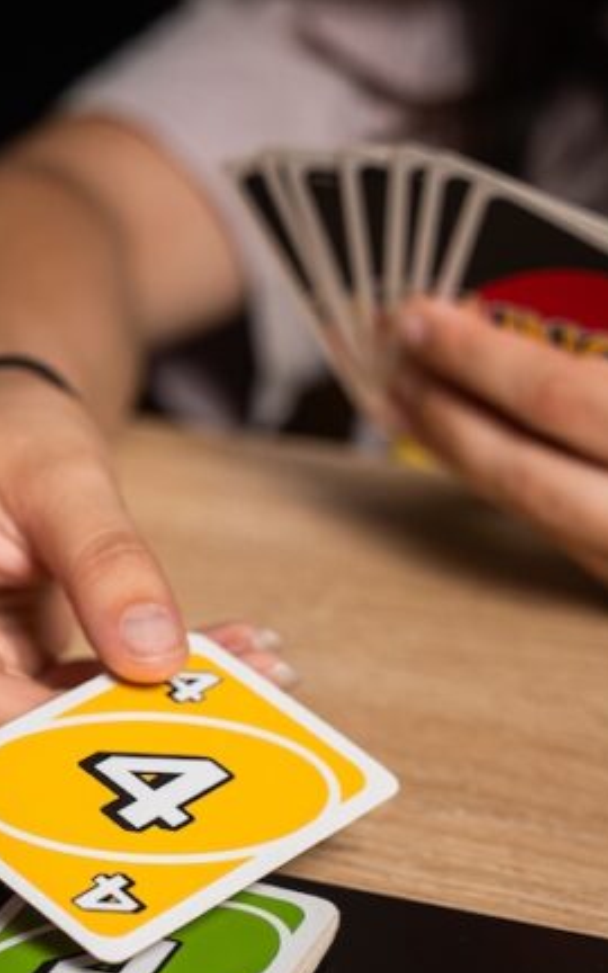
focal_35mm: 116
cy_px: 688
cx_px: -9
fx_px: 3075
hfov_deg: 11.2
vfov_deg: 17.9
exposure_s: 1/200
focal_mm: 48
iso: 640
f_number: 3.2
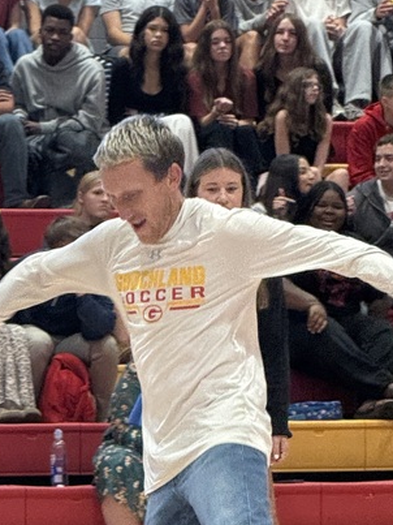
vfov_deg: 6.5
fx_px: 4619
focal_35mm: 305
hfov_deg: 4.9
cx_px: -20
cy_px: 446
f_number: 2.8
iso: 500
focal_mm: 15.66
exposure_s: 1/120
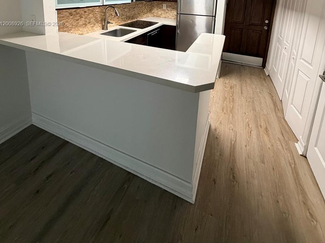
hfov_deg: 84.7
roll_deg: -1.7
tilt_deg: -9.0
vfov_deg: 58.6
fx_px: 178
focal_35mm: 19
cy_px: 24
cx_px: 161
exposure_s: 1/60
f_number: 2.2
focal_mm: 2.22
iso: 250
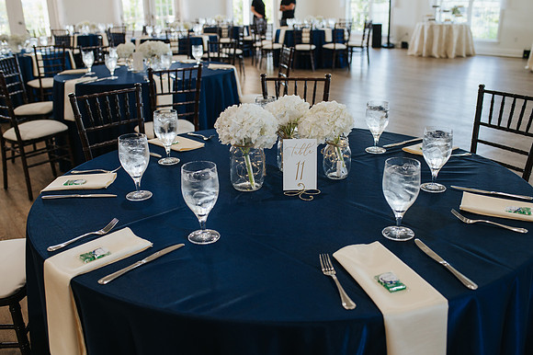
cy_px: 178
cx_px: 266
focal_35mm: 35
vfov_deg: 37.8
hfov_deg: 54.5
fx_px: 518
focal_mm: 35
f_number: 3.5
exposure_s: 1/320
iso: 800
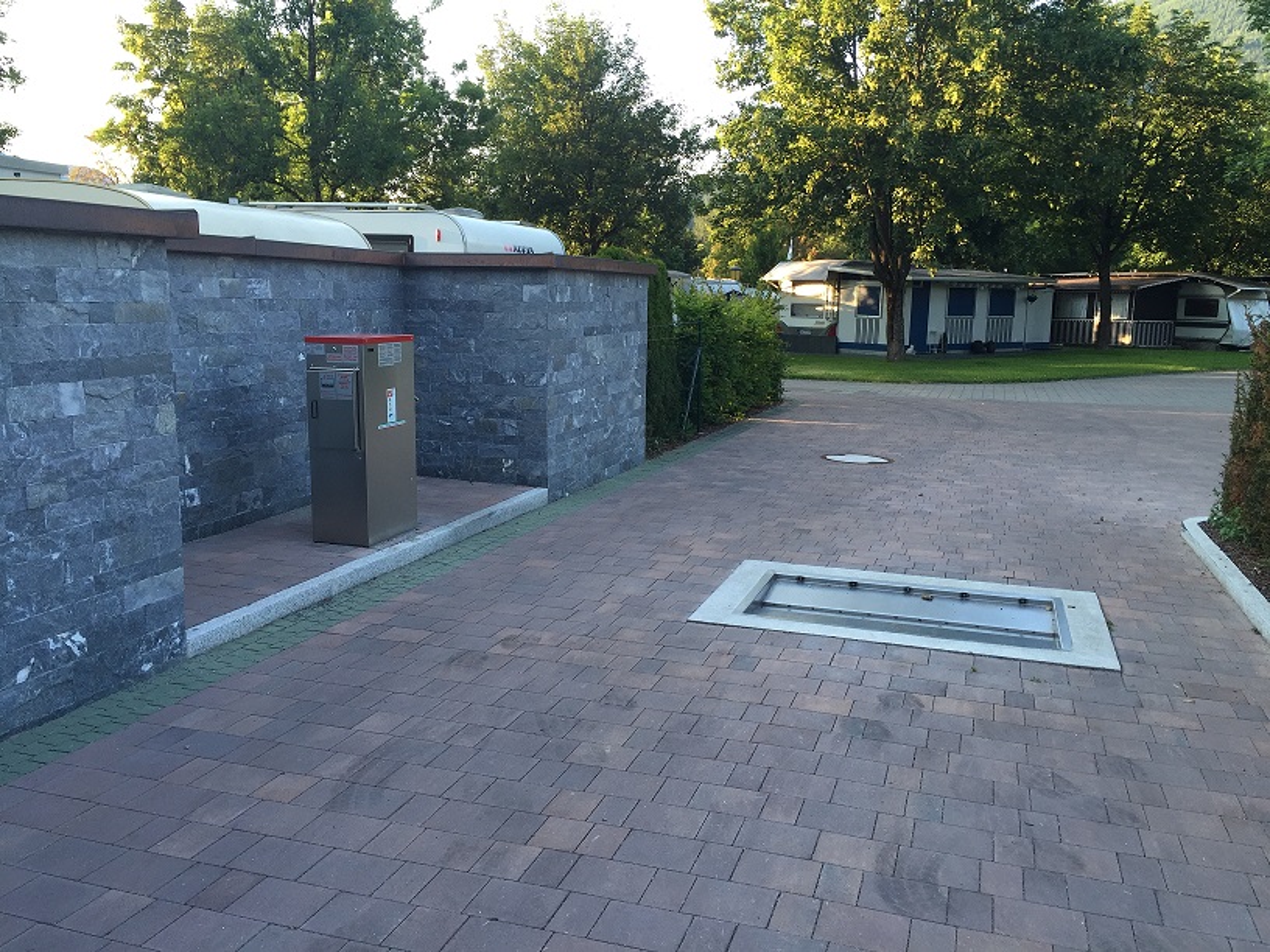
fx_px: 1064
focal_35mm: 29
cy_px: 476
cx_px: 635
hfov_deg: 61.7
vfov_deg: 48.2
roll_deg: -1.9
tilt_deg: -9.1
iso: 32
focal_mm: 4.15
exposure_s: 1/100
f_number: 2.2
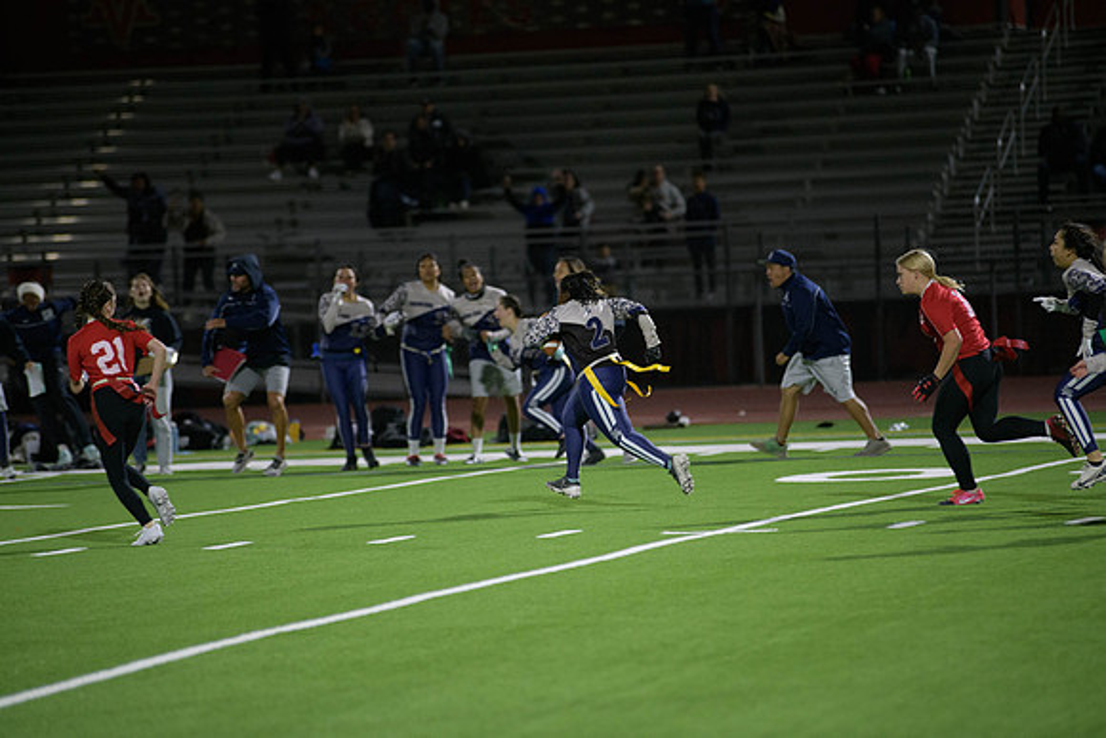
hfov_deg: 10.8
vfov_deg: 7.2
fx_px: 5838
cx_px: 553
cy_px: 369
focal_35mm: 190
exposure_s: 1/640
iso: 3200
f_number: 2.8
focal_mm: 190
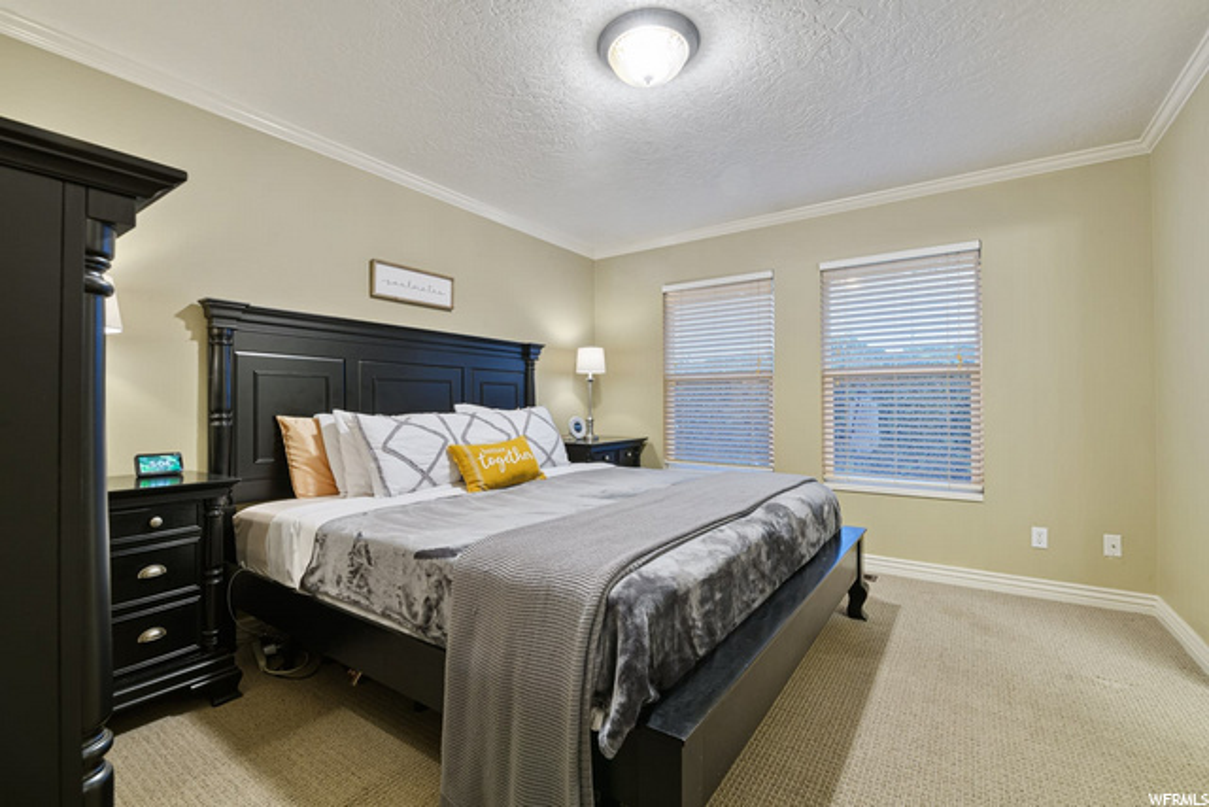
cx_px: 604
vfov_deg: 77.4
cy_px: 404
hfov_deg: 100.4
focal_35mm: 15
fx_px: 504
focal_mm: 15
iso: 250
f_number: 8
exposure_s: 1.6
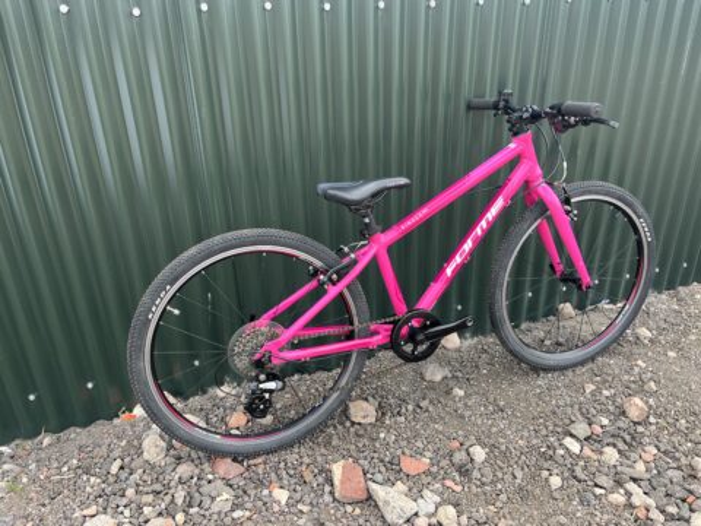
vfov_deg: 53.1
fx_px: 527
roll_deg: +1.0
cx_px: 350
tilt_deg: -24.5
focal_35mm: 26
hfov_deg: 67.3
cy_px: 263
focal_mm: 5.1
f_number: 1.6
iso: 50
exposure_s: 1/369
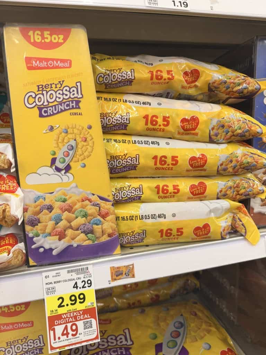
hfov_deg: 56.8
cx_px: 133
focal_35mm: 24
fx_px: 246
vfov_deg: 71.6
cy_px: 178
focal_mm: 6.8
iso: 100
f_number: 1.8
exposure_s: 1/63
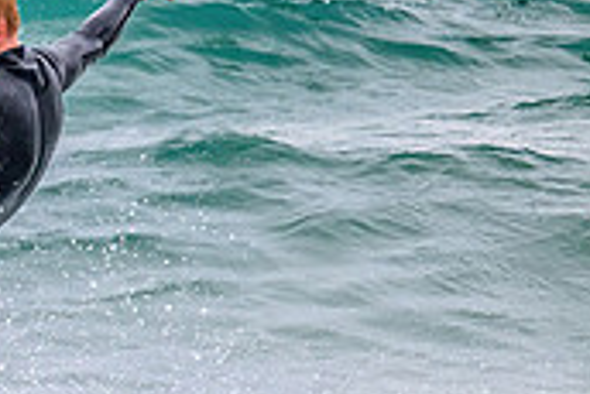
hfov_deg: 0.9
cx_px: -403
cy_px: 428
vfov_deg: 0.6
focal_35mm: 2185
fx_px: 35839
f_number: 11
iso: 1100
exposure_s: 1/2000
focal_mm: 630
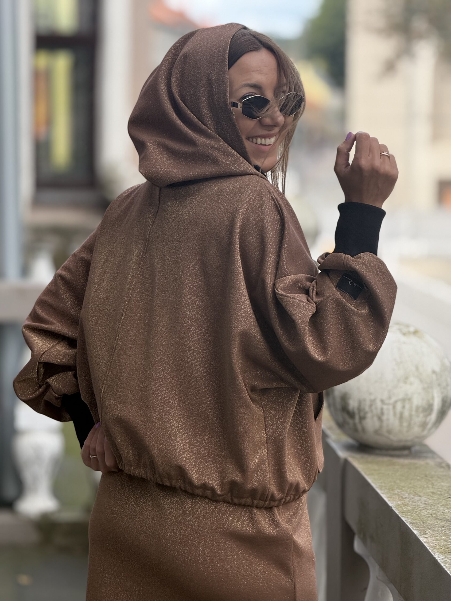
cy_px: 300
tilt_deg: -4.2
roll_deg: -0.2
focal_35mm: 120
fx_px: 2085
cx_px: 226
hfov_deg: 12.3
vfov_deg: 16.4
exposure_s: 1/311
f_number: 2.8
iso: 64
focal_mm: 15.66
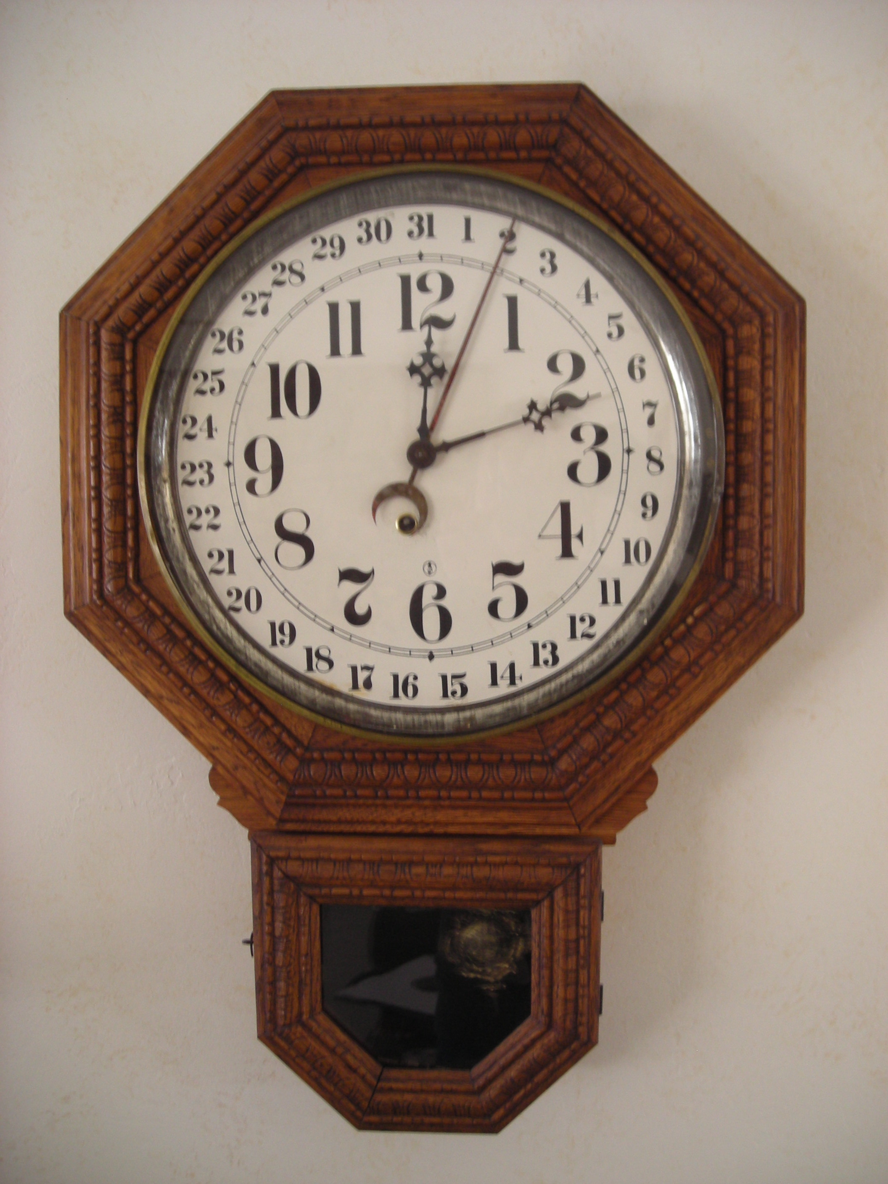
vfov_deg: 49.0
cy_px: 592
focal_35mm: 38
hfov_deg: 37.7
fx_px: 1300
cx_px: 444
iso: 200
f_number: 3.2
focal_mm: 6.3
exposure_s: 1/7.3
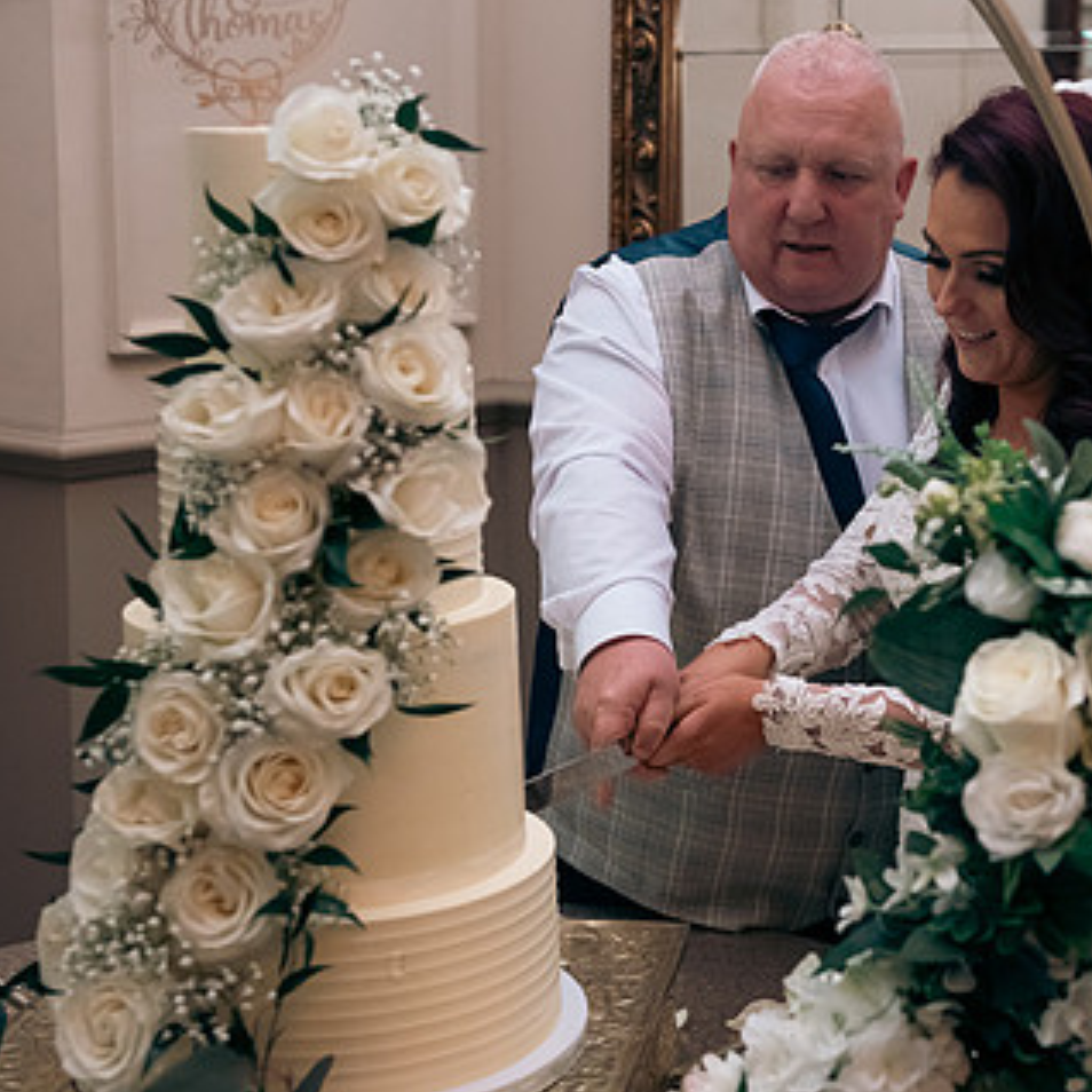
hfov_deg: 27.5
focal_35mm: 62
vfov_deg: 27.7
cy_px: 496
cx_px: 742
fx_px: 2213
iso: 1000
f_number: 3.5
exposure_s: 1/160
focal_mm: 40
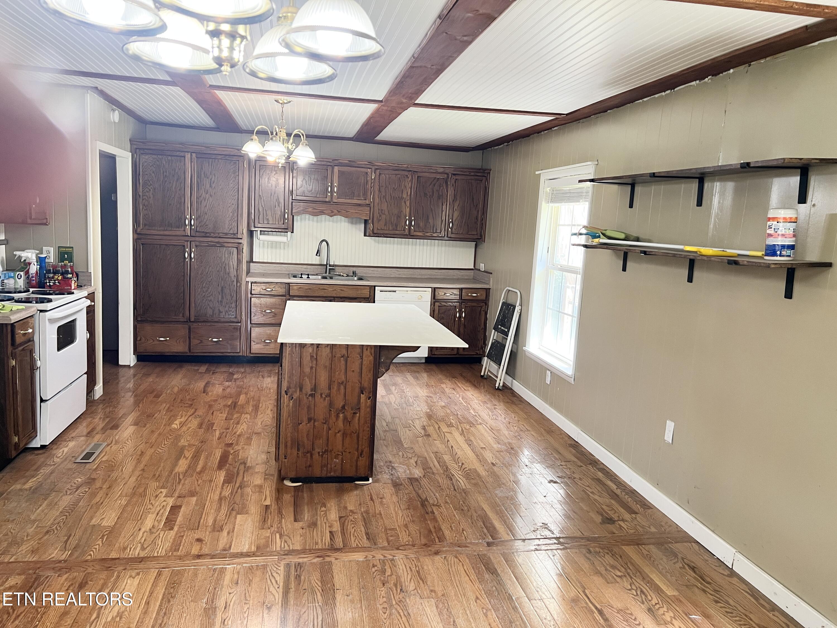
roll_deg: -3.7
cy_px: 314
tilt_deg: -8.0
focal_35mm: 26
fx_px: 629
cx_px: 418
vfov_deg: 53.1
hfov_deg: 67.3
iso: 80
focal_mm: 5.7
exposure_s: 1/60
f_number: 1.5
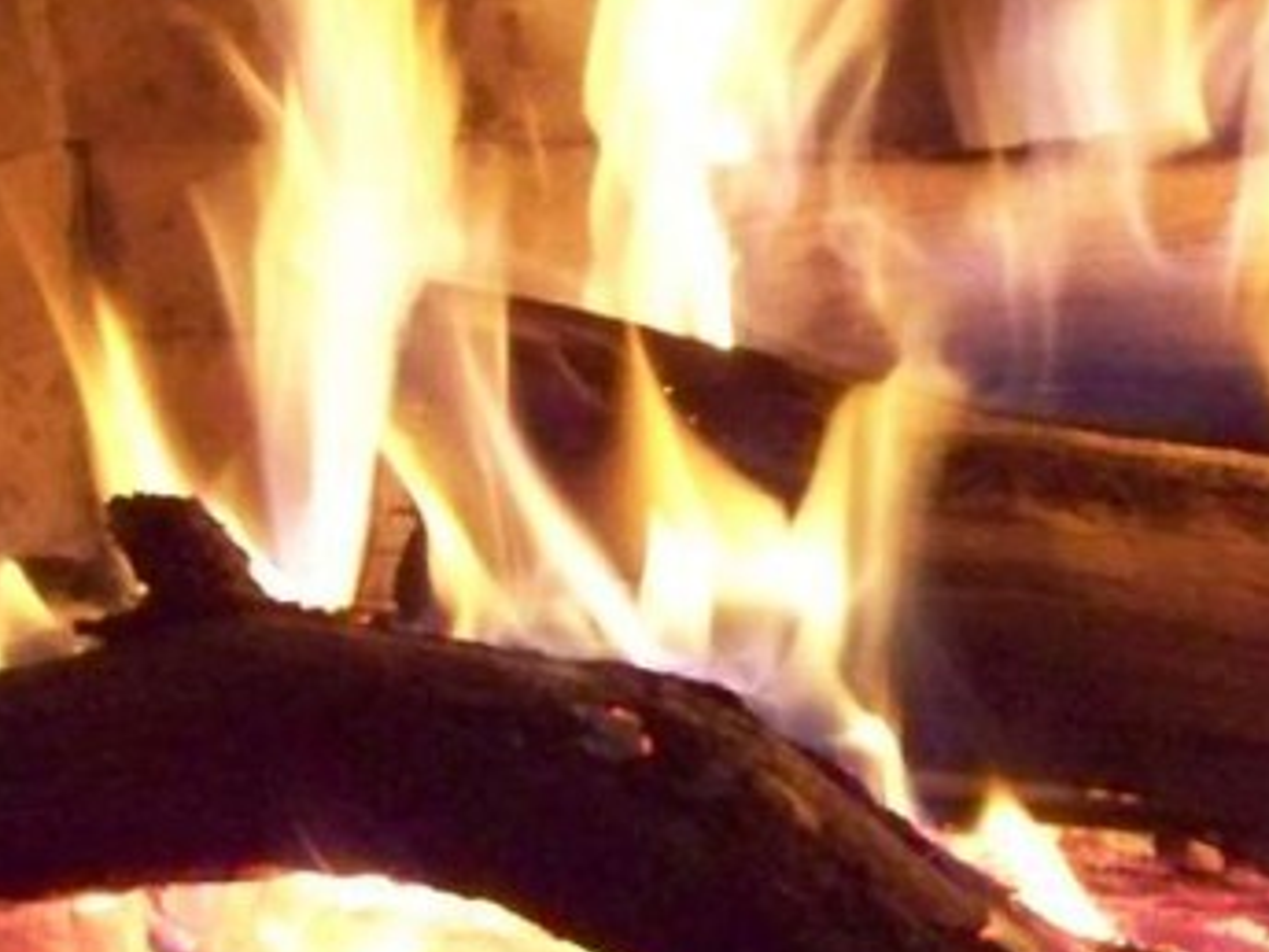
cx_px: 1461
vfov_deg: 13.1
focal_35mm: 113
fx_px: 4143
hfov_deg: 16.8
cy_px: 646
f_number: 2.8
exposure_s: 1/15
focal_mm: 6.3
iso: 800
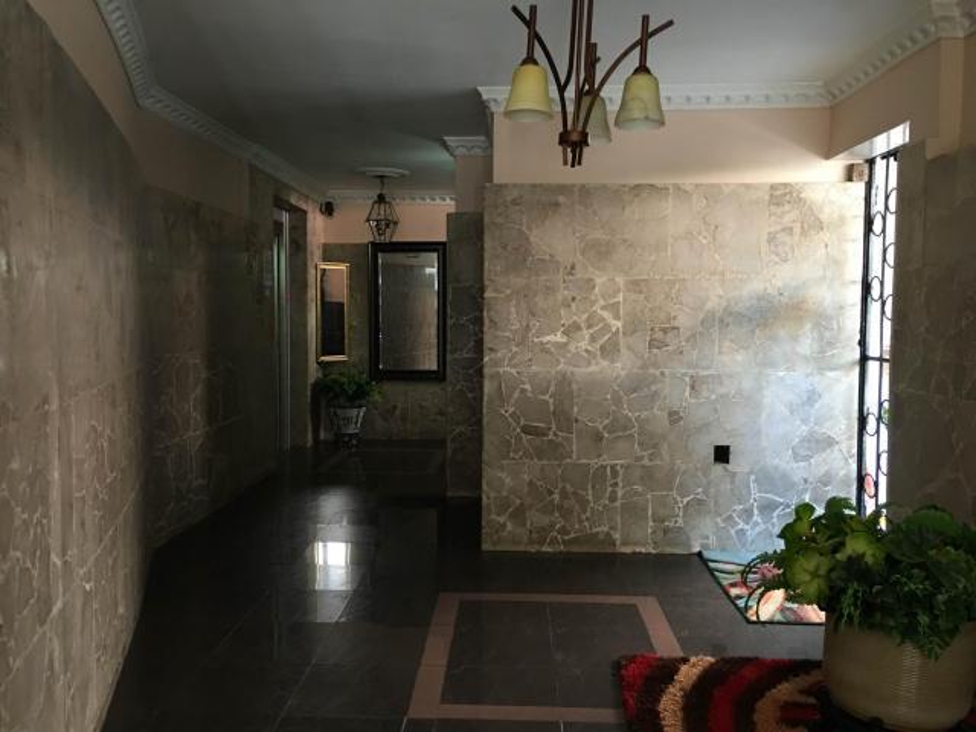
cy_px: 366
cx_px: 488
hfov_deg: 61.7
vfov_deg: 48.2
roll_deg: -1.0
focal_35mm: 29
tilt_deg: -0.8
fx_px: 818
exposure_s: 1/15
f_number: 2.2
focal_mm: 4.15
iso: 80
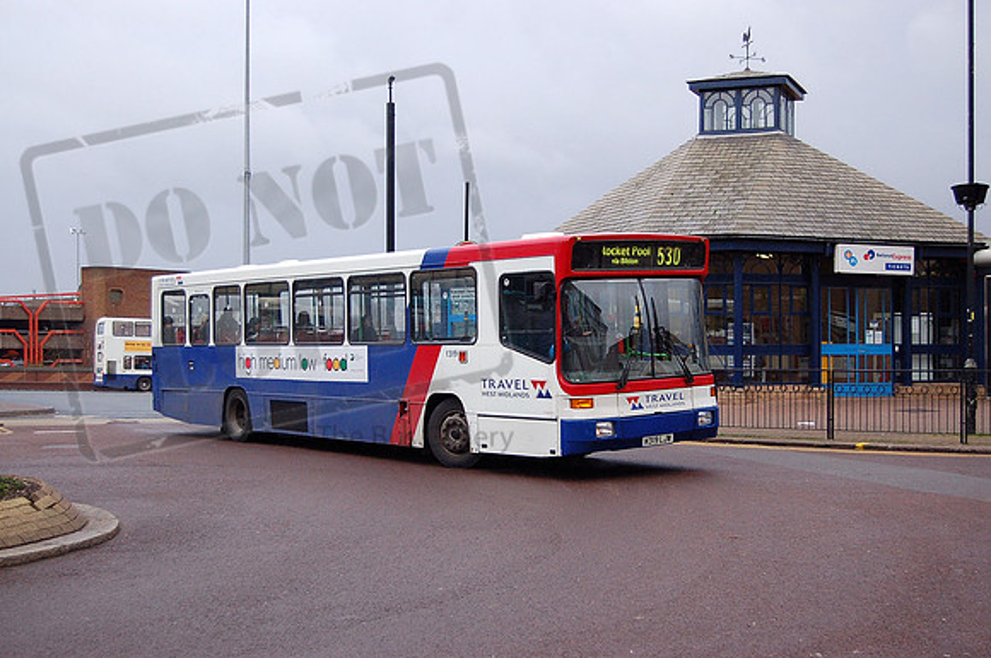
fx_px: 1319
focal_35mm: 48
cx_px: 496
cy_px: 329
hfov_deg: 41.2
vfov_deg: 28.0
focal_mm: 32
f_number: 4.5
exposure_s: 1/400
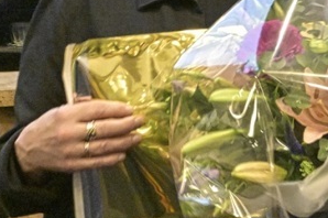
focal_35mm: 136
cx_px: 393
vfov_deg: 10.0
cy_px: 13
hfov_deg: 14.6
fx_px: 1238
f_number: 22
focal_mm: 40
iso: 12800
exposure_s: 1/15
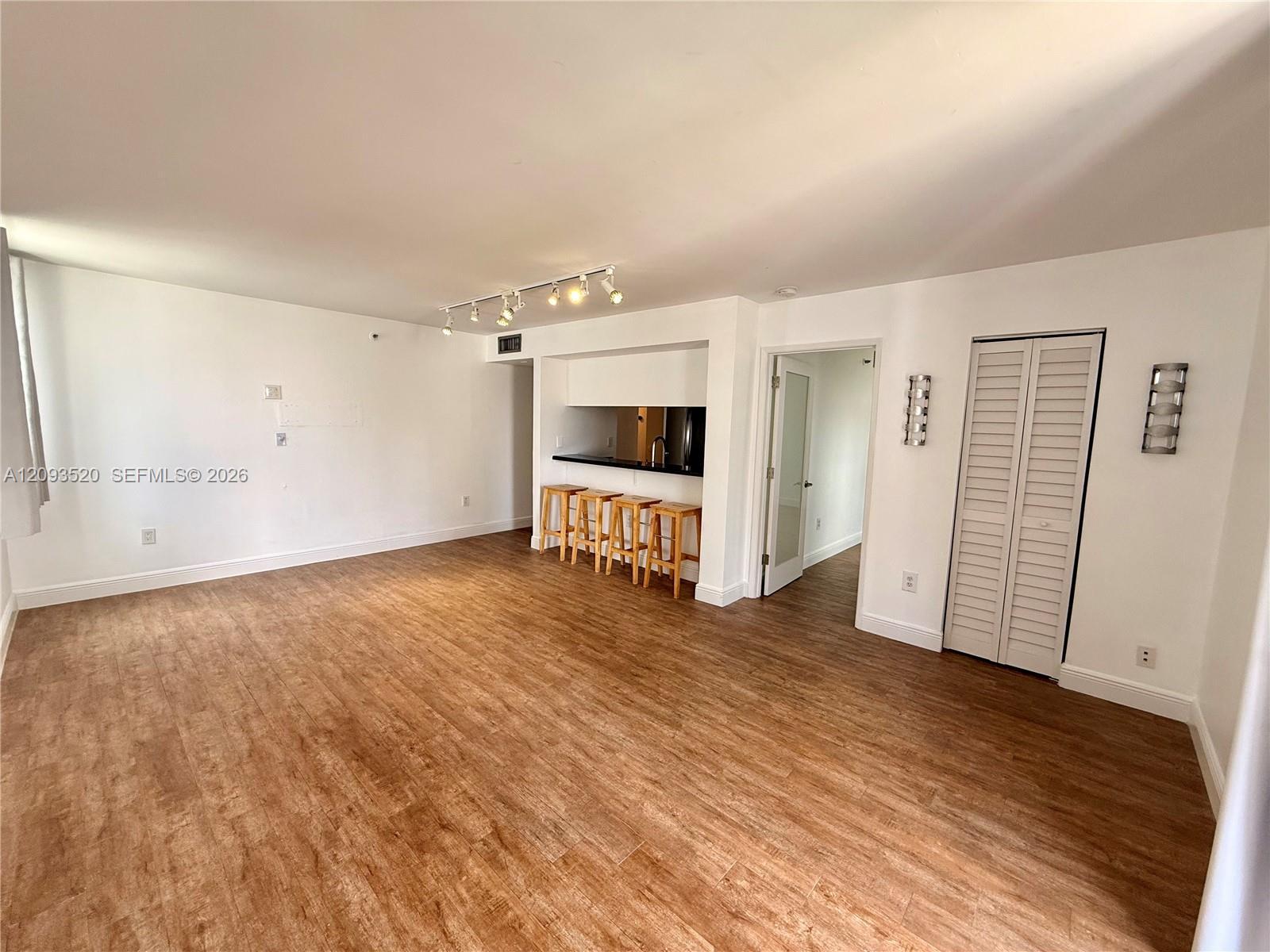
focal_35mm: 14
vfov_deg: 85.7
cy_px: 476
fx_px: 514
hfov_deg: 102.1
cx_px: 635
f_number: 2.2
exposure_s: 1/99
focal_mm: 2.22
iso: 125
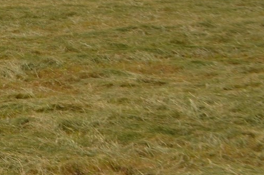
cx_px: -265
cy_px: -37
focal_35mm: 117
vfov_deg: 11.4
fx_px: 856
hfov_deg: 14.5
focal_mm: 18
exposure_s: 1/320
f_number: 8
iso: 100
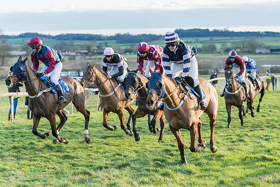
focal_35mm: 124
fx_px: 964
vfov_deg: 11.1
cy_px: 83
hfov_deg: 16.5
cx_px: 180
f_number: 4
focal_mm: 95
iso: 800
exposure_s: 1/1000
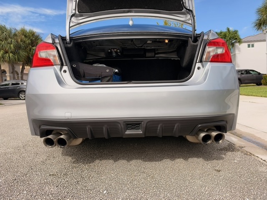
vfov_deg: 56.8
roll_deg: +3.5
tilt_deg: -3.4
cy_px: 100
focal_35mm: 24
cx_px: 134
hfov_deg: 71.6
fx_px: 185
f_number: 1.8
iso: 64
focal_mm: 6.93
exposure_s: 1/2865
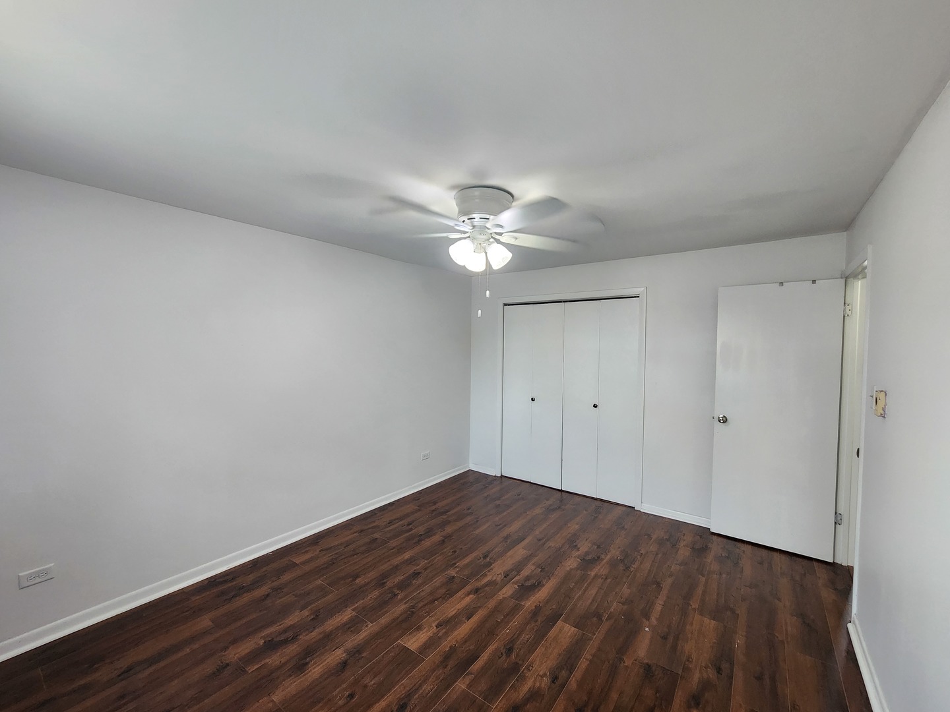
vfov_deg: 89.9
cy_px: 356
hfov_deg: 106.2
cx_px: 475
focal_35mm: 13
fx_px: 357
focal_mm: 2.2
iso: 200
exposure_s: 1/60
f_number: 2.2
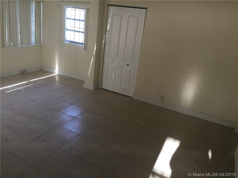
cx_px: 119
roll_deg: -7.4
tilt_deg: -18.9
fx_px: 199
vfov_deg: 48.2
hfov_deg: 61.7
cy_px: 89
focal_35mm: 29
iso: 32
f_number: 2.2
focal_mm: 4.15
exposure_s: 1/15
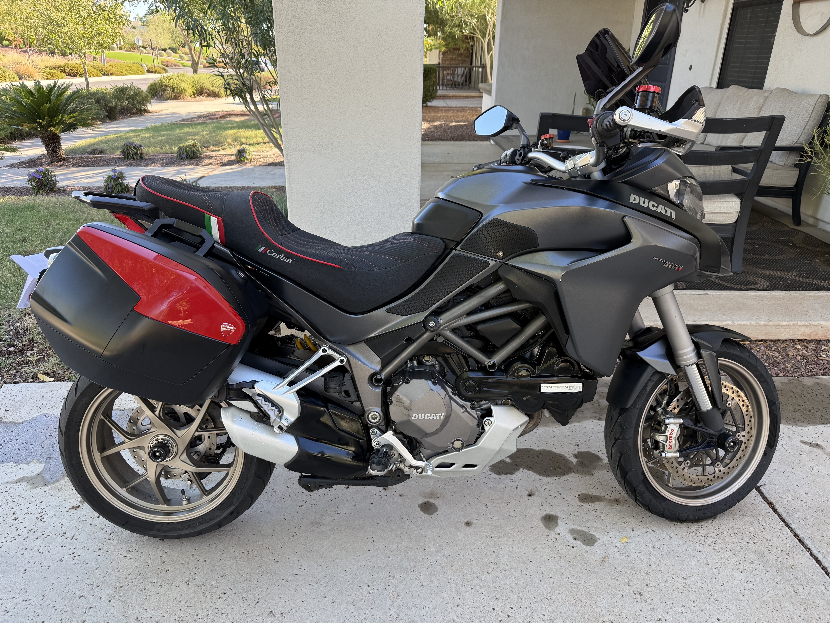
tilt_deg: -22.9
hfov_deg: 71.6
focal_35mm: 24
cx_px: 415
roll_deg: -0.9
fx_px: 575
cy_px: 312
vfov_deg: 56.8
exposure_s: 1/289
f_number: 1.78
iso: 100
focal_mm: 6.76
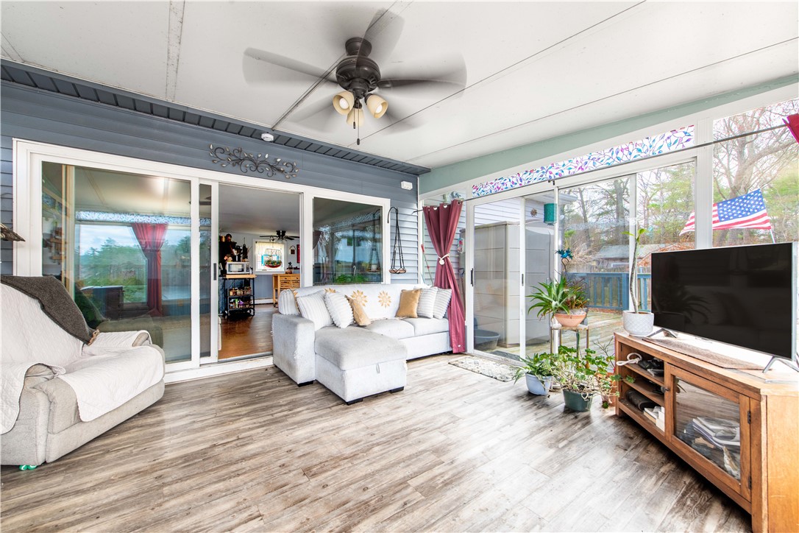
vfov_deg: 81.2
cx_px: 400
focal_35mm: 14
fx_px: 311
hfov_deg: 104.3
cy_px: 266
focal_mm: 14
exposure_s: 1/100
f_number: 10
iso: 400
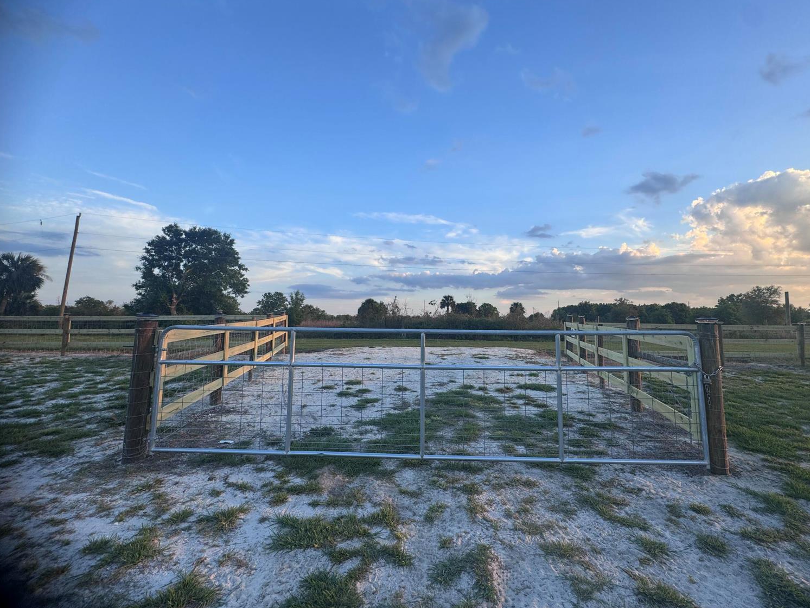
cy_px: 286
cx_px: 430
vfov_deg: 81.7
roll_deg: -0.5
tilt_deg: +6.0
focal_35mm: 15
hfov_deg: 98.0
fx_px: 351
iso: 40
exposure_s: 1/384
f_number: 2.2
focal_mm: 2.22
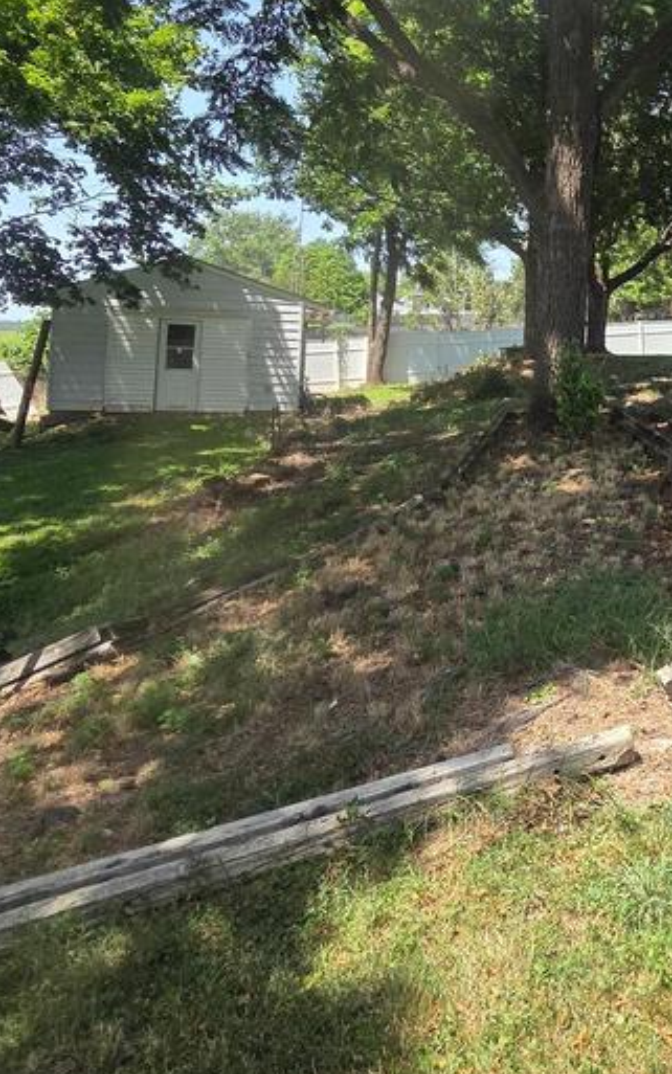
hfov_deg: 39.3
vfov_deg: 62.3
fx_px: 849
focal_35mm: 29
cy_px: 322
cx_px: 634
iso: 160
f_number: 2.2
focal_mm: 2.2
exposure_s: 1/2000
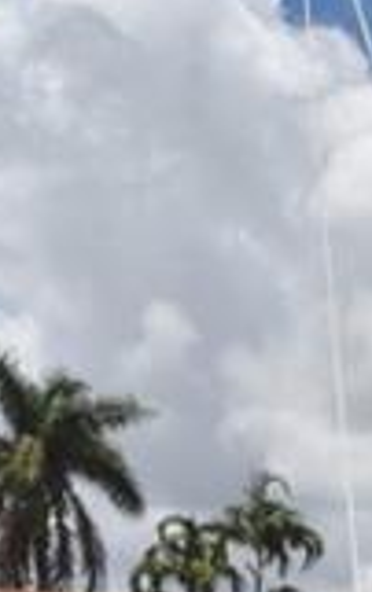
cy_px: 882
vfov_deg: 18.9
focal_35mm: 97
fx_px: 1569
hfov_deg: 11.5
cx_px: 858
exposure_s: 1/250
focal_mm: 10
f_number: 14
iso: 200
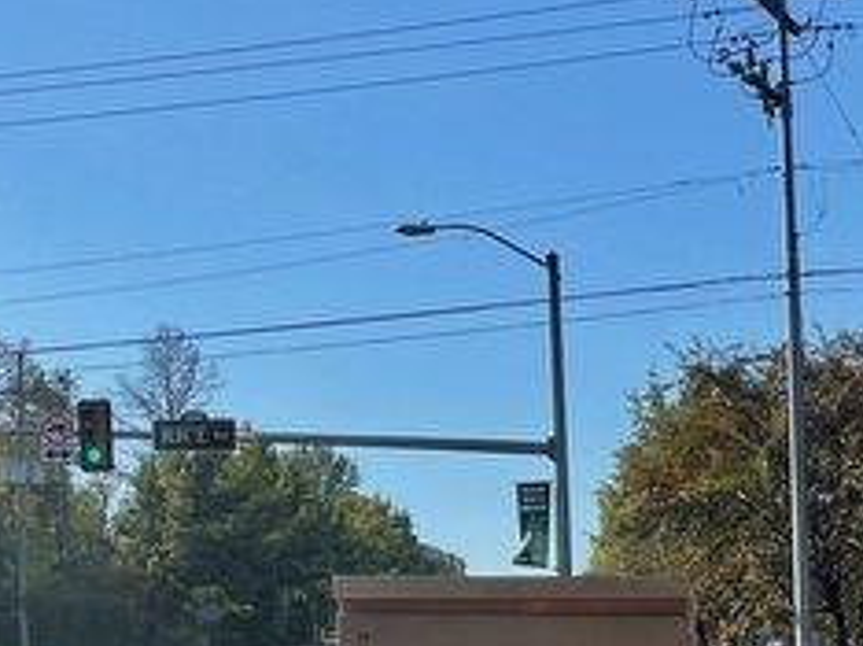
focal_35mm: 89
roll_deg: +1.8
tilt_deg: -2.3
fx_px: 2217
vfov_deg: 15.9
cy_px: 786
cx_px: 793
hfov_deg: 21.5
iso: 32
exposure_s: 1/2353
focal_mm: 4.2
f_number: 1.6
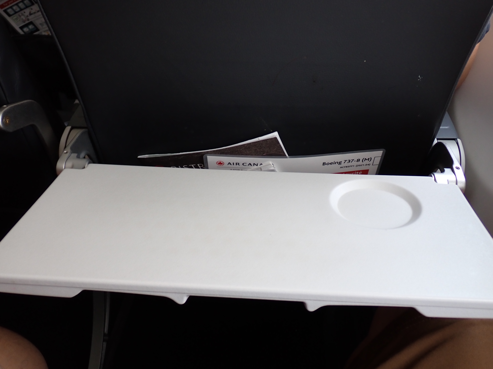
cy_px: 184
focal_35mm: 36
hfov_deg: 51.4
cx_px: 246
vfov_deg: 39.7
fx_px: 513
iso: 200
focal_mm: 6.37
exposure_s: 1/100
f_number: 2.5
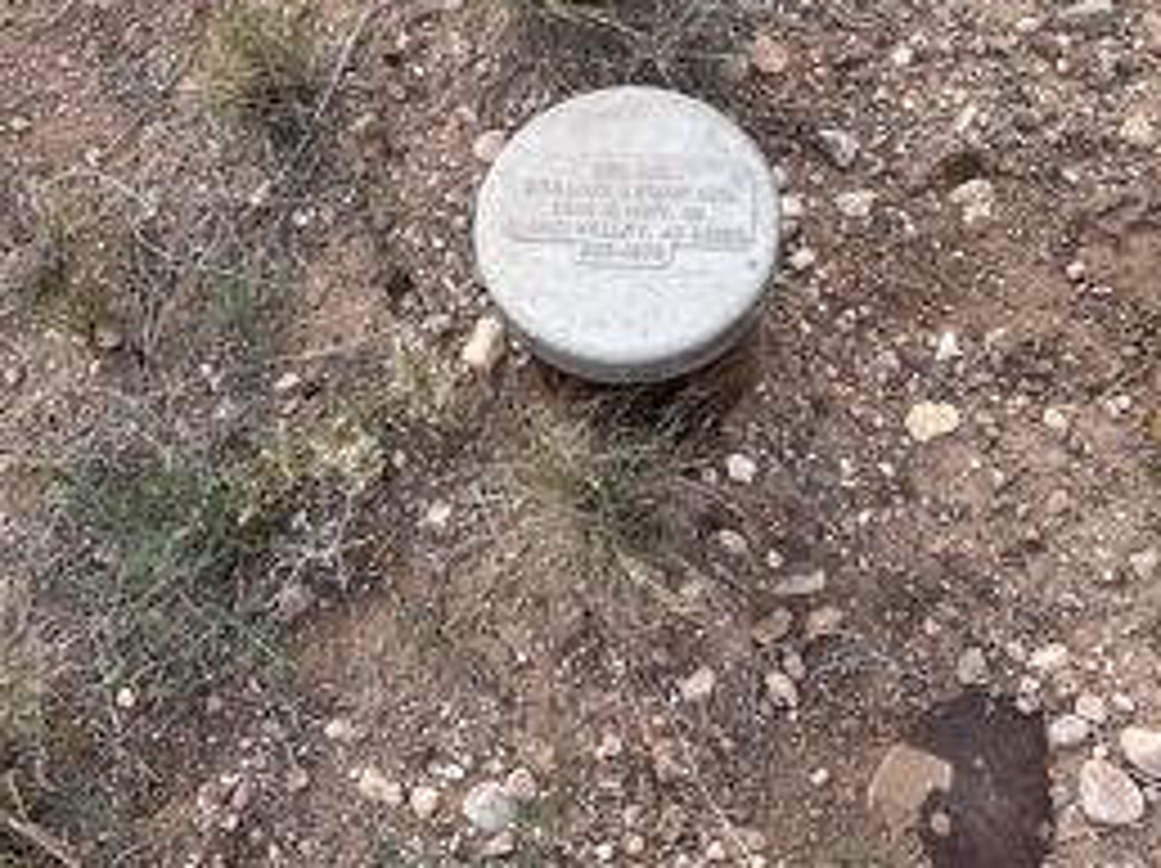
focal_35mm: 45
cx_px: 576
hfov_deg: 42.1
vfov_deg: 31.6
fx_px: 1508
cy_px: 216
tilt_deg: -65.1
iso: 16
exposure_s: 1/500
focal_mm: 3
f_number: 1.8
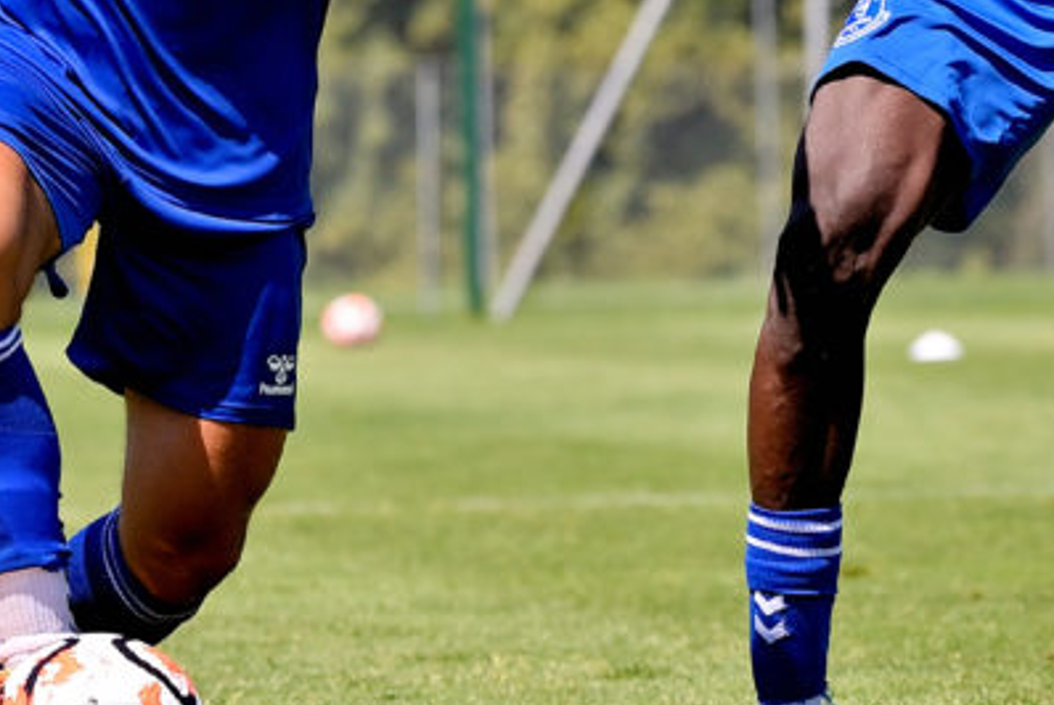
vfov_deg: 4.0
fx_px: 10166
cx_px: 479
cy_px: 78
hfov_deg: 5.9
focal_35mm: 347
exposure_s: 1/1600
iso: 100
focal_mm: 135
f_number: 4.5
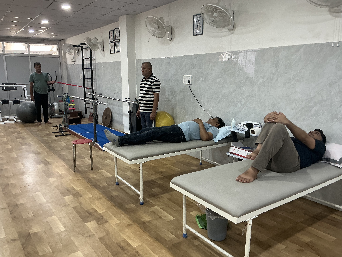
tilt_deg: -11.1
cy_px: 128
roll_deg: +0.8
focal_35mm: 28
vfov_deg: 49.7
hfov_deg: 63.4
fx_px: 277
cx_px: 171
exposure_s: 1/50
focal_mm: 3
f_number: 1.8
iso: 80
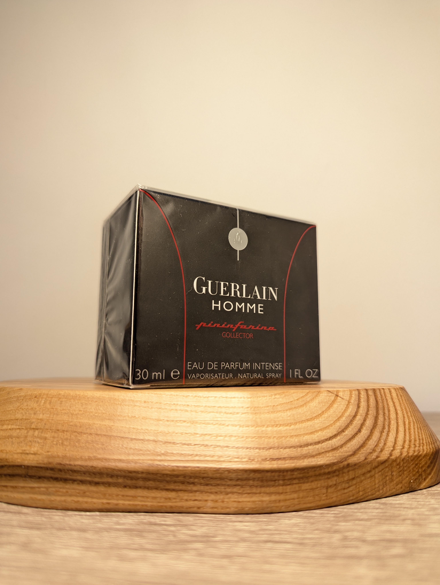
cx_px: 220
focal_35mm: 24
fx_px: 406
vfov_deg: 71.5
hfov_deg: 56.9
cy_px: 292
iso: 156
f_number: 1.85
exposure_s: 1/90
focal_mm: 6.81
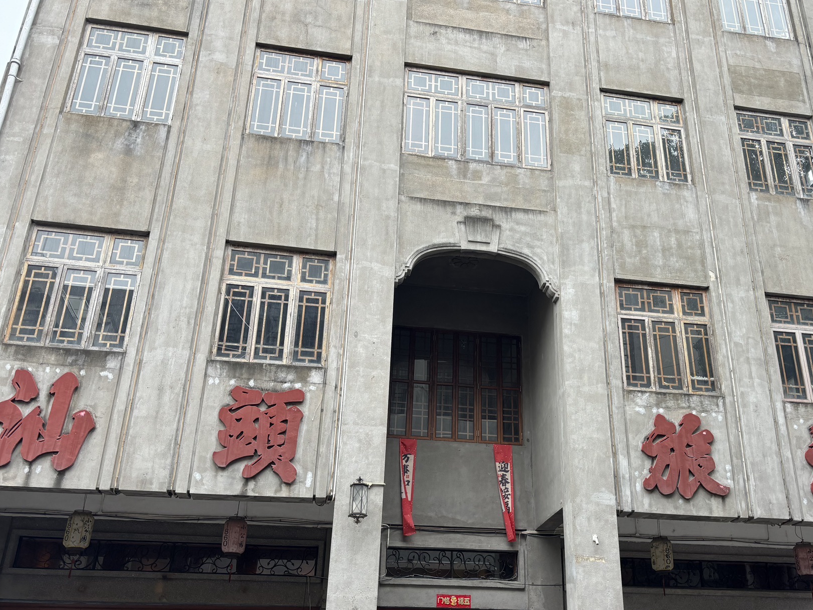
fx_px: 752
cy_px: 350
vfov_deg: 44.1
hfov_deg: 56.6
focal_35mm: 32
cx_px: 461
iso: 50
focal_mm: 5.96
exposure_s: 1/775
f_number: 1.6
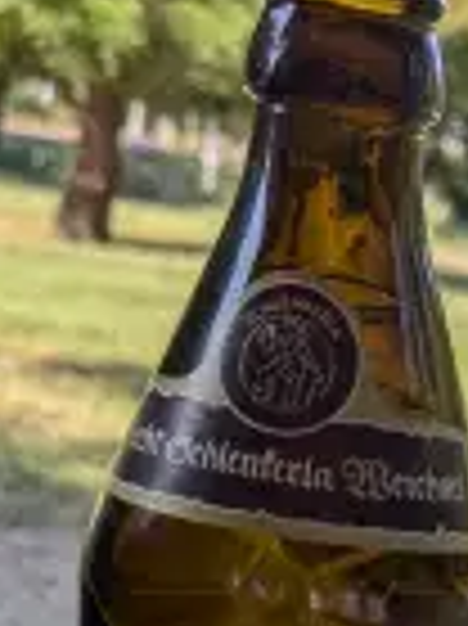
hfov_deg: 20.5
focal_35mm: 69
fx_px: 1246
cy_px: 743
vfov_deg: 25.4
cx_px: 482
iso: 29
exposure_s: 1/1003
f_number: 1.7
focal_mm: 4.53
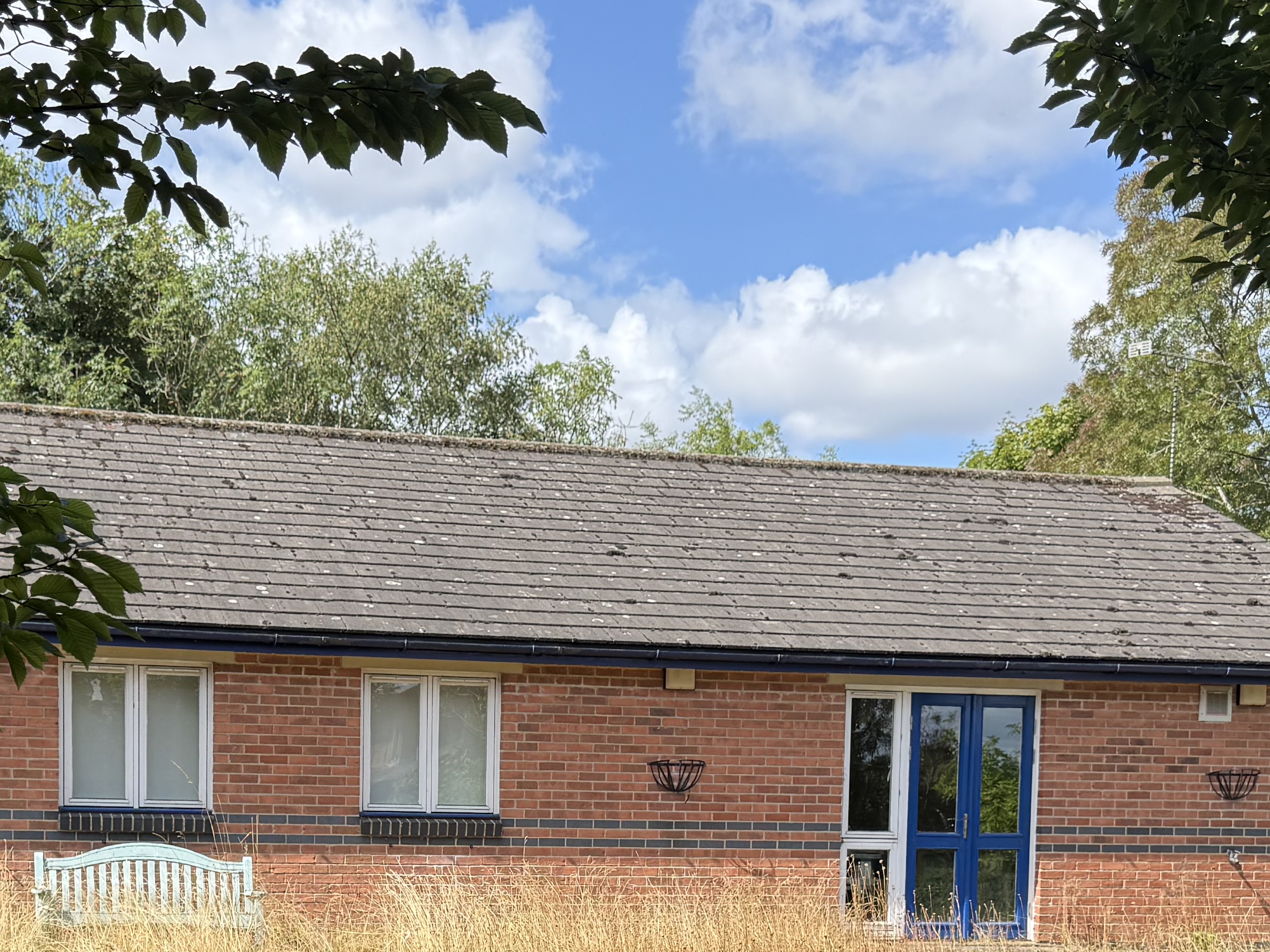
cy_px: 910
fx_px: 2018
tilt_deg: -2.3
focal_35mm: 55
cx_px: 490
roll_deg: -0.8
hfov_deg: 34.8
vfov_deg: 25.5
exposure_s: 1/2525
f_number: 1.78
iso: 80
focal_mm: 6.76
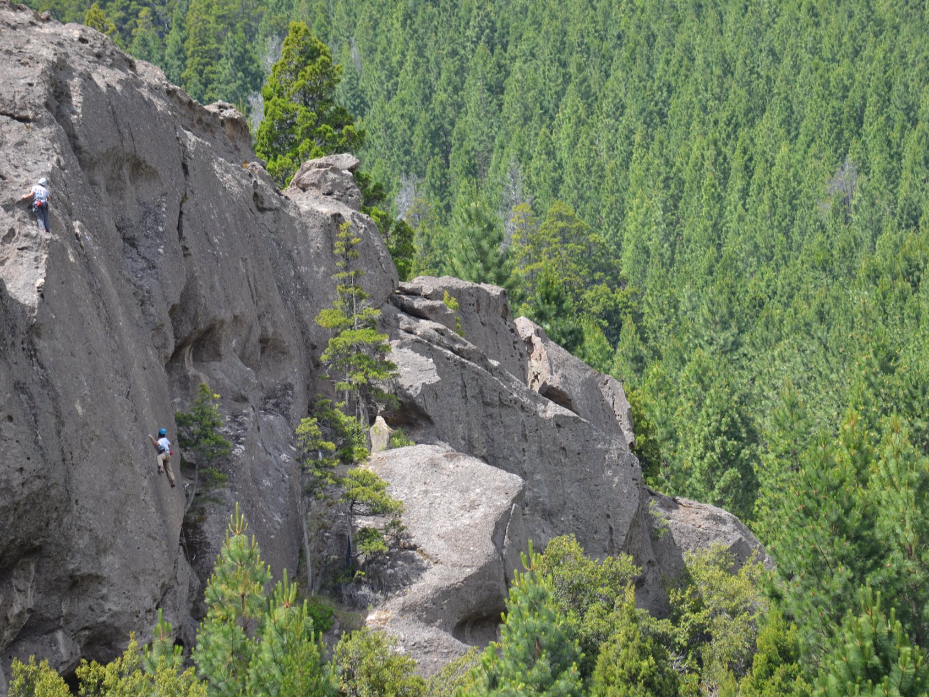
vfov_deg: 8.9
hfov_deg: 11.8
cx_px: 497
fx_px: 4482
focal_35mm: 167
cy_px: 348
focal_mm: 102
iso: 280
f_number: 5.6
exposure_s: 1/500
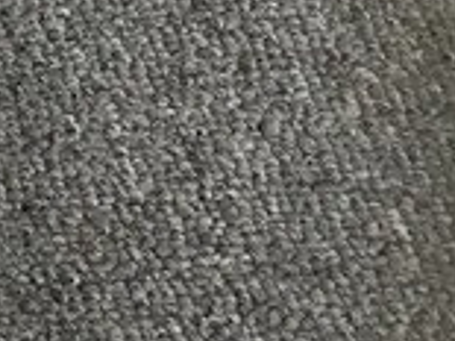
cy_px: -134
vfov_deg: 8.1
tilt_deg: -49.2
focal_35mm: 180
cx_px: -840
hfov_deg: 9.2
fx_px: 2364
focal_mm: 3.3
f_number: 2.4
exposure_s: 1/115
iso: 25
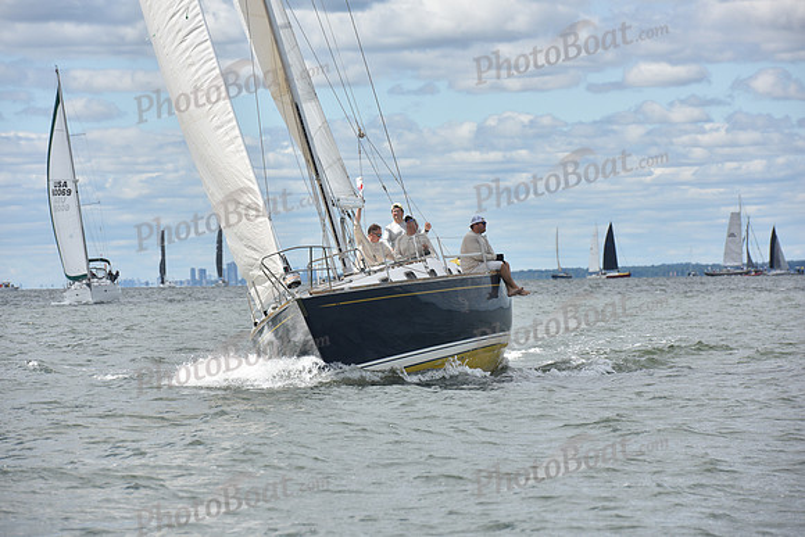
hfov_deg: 10.3
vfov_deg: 6.9
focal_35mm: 200
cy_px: 268
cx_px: 402
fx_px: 4473
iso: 250
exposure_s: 1/800
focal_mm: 200
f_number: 10
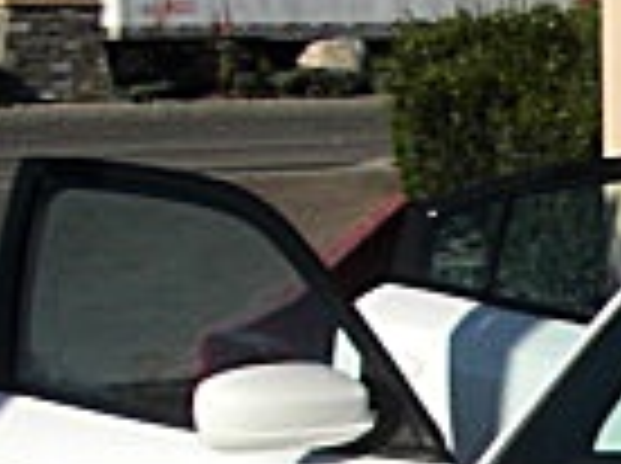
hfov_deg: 11.0
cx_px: 1148
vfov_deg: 8.7
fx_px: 2991
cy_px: 671
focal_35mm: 167
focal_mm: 6.3
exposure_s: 1/160
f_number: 7.9
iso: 50
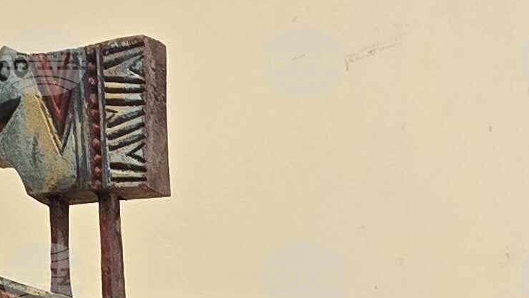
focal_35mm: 77
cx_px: 562
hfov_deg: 25.7
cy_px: 925
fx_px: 1080
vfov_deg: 10.4
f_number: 2.2
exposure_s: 1/50
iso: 160
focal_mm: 2.2
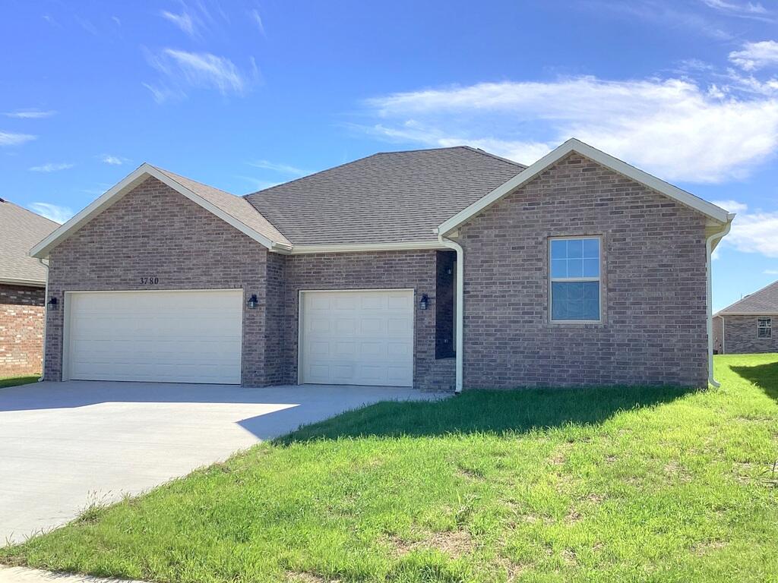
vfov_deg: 45.4
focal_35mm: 31
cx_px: 389
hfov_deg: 58.4
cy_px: 292
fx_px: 697
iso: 25
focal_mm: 3.3
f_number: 2.4
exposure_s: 1/1274
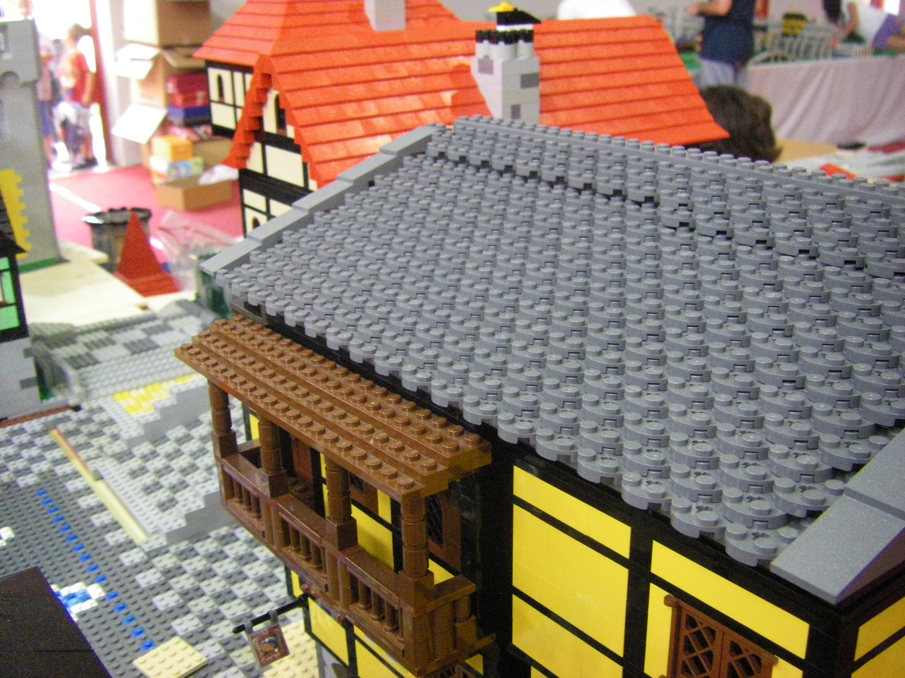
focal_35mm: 38
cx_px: 452
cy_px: 339
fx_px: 993
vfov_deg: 37.7
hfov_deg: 49.0
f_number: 3.5
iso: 800
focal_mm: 6.3
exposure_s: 1/40
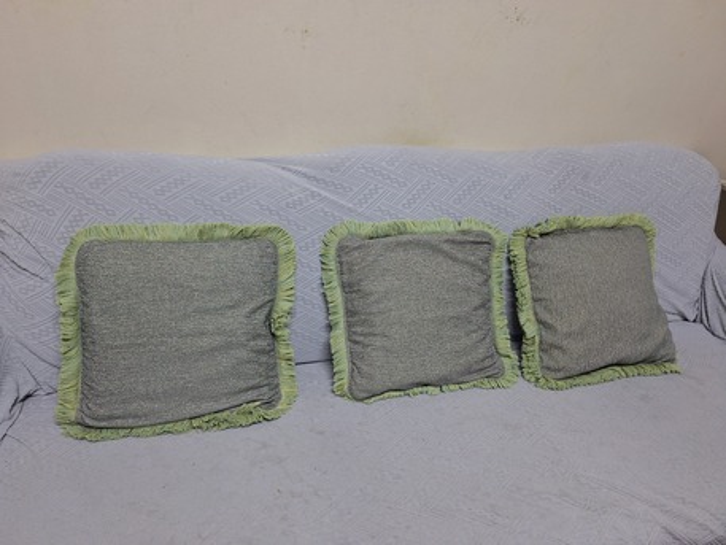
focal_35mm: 23
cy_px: 272
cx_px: 363
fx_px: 483
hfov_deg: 73.9
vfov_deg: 58.9
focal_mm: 5.54
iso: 125
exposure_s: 1/50
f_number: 1.8
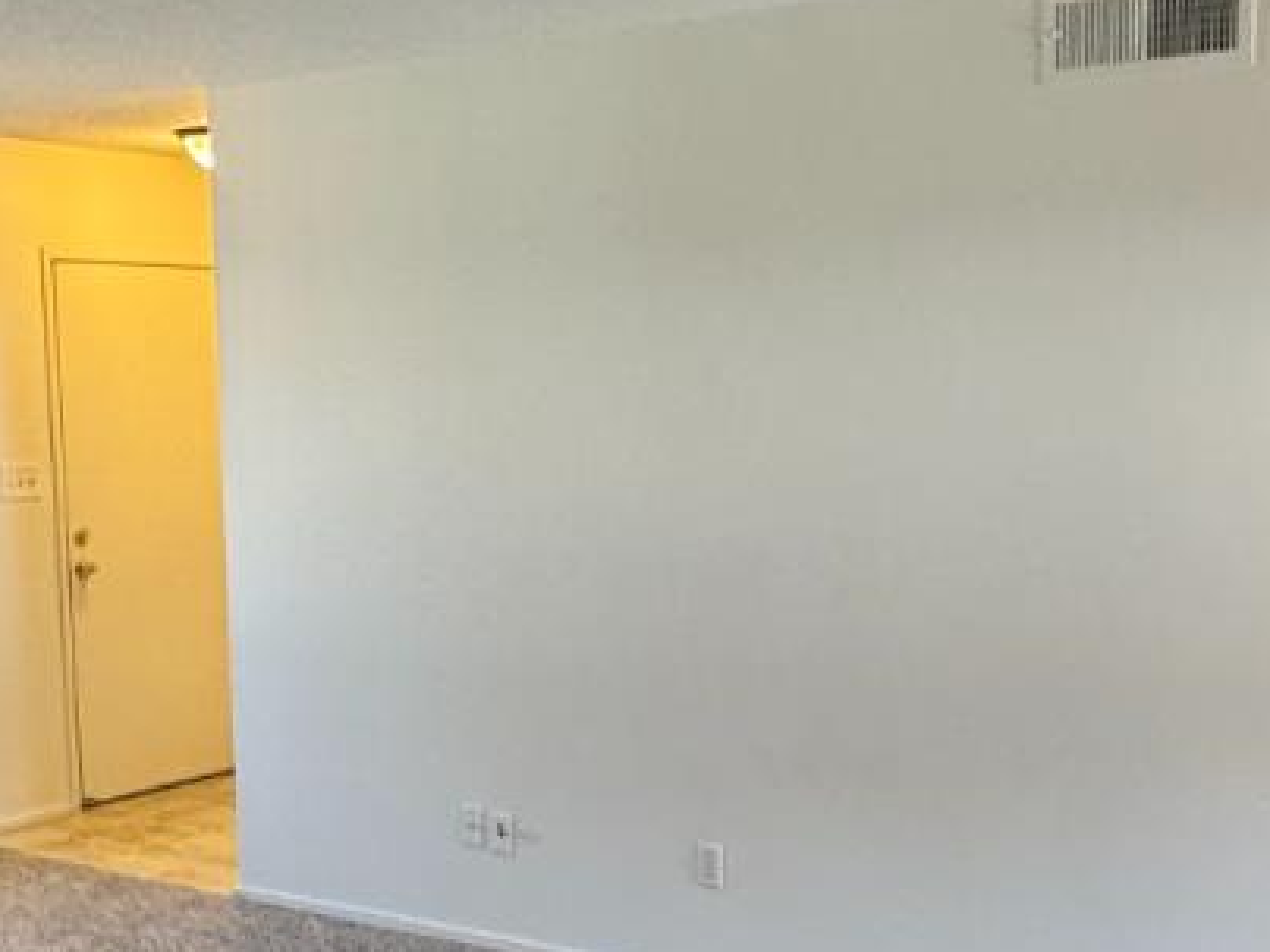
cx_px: 591
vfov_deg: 27.8
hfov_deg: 36.8
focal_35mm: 52
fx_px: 1908
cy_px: 646
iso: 250
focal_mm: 2.22
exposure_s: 1/60
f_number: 2.2
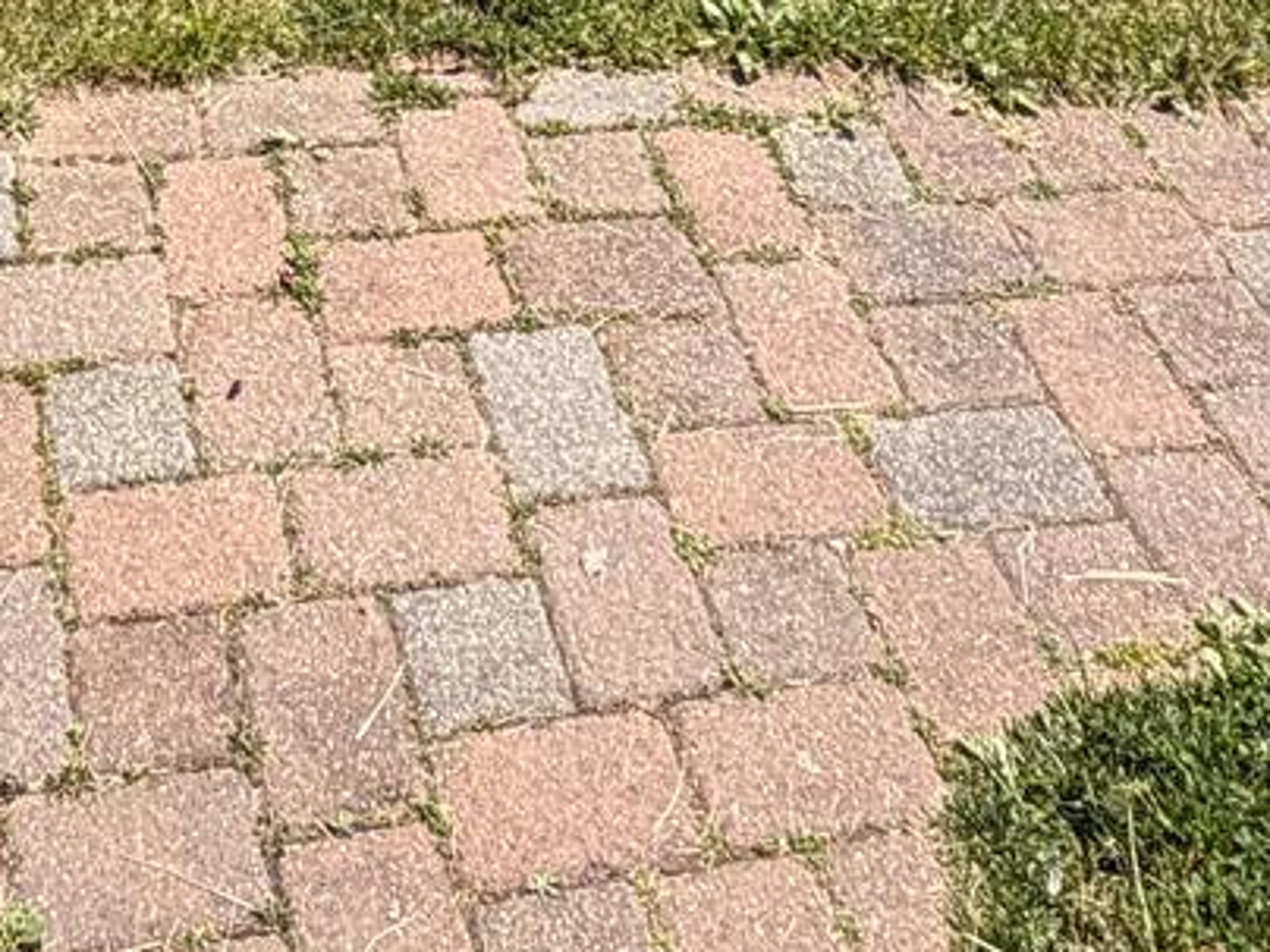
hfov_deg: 26.8
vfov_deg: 14.2
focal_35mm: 71
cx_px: 233
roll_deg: +0.8
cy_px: -1326
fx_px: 2605
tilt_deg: -6.0
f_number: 2.2
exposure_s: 1/770
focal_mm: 2.22
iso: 25
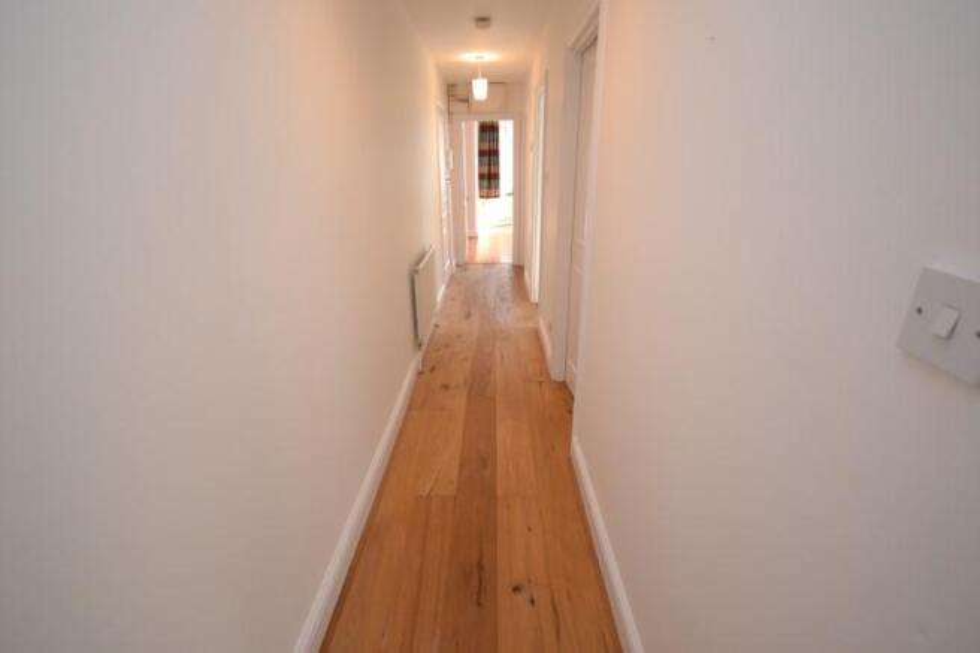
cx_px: 490
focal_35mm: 15
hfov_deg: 100.4
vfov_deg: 77.3
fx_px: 408
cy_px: 326
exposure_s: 1/60
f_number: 4
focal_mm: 10
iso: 400
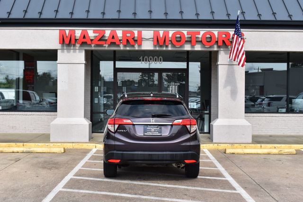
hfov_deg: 41.1
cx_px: 152
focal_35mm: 48
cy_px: 101
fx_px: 404
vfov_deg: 28.0
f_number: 11
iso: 400
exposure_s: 1/500
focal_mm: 32
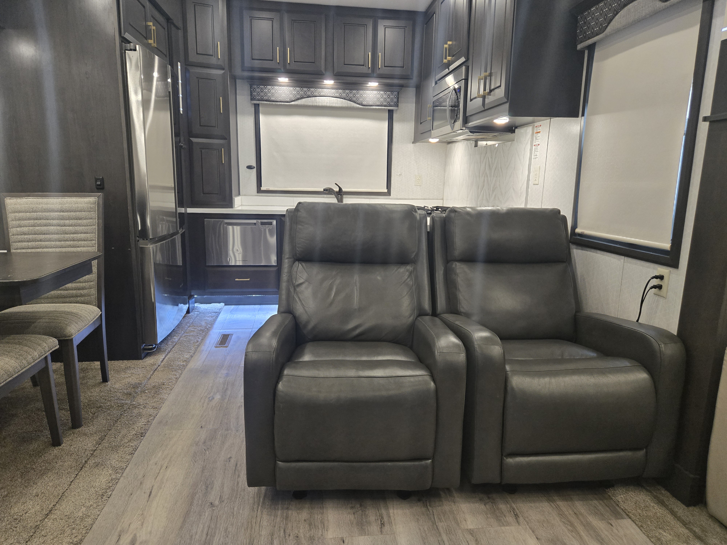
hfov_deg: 73.9
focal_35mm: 23
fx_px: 483
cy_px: 272
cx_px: 364
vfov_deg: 58.9
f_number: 1.8
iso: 500
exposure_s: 1/120
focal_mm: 5.4
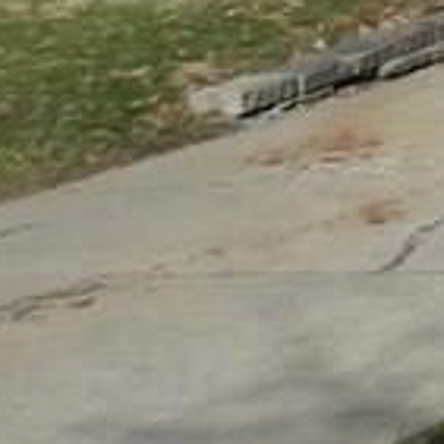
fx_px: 2322
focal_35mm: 160
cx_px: 1392
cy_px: -384
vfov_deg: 10.2
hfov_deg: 8.7
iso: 125
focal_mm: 4.5
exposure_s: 1/1600
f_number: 3.7
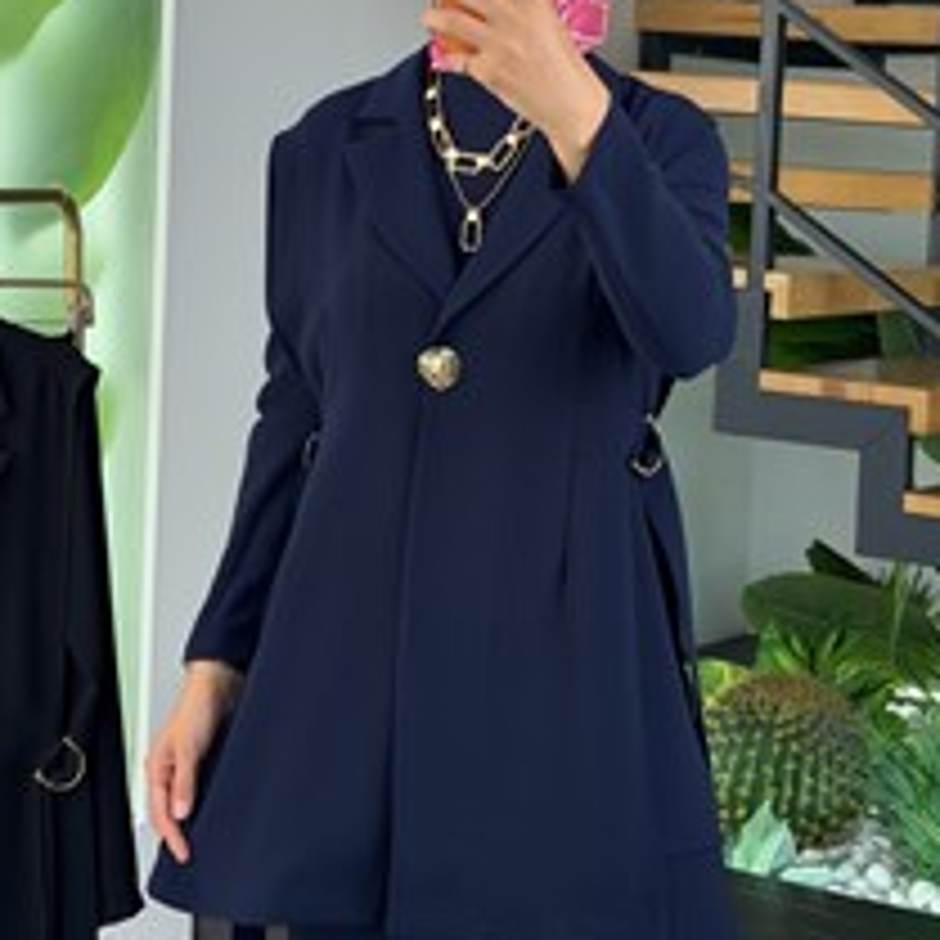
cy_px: 218
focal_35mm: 84
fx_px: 2581
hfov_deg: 20.6
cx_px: 463
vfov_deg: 20.5
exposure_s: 1/121
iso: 50
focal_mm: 6.76
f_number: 1.78
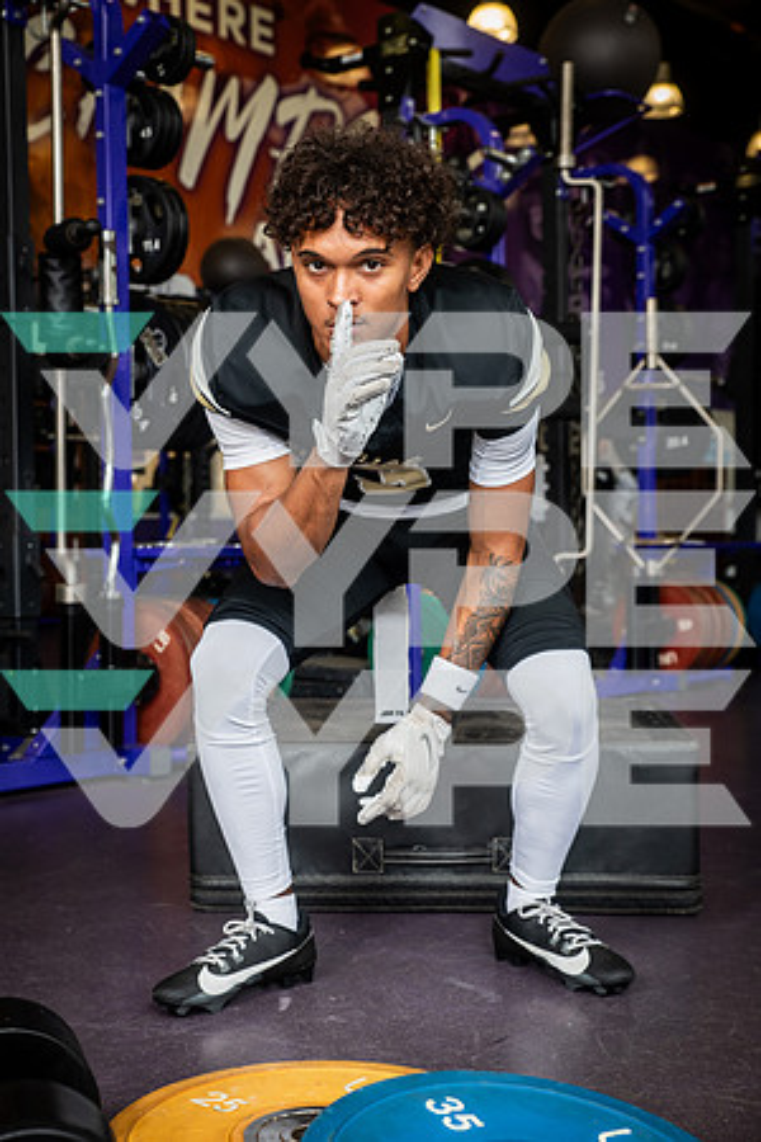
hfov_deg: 27.0
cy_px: 571
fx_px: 1585
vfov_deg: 39.6
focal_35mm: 50
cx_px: 380
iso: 500
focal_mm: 50
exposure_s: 1/250
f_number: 5.6
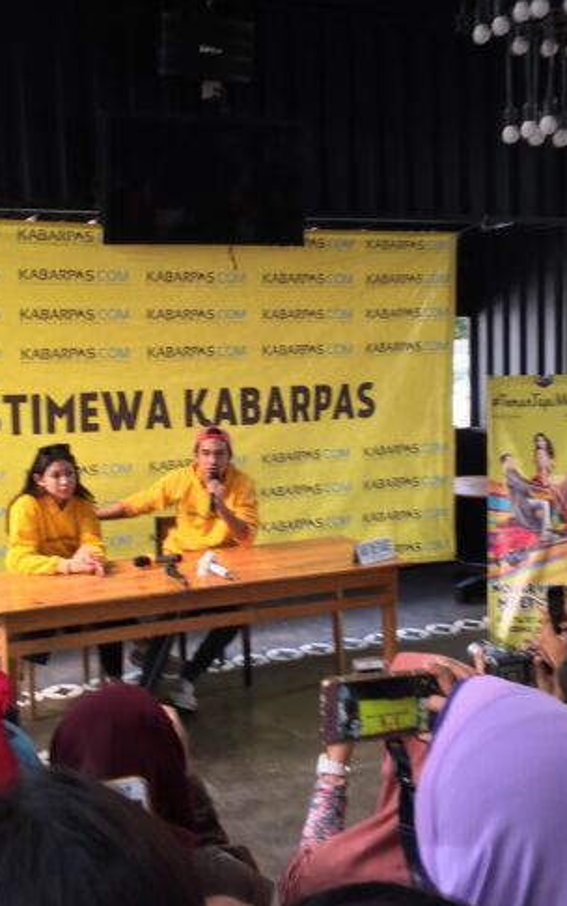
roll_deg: -1.1
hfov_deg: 30.6
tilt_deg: -6.2
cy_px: 447
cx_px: 280
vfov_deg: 47.2
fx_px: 1038
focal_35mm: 42
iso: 32
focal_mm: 4.15
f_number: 2.2
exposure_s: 1/50
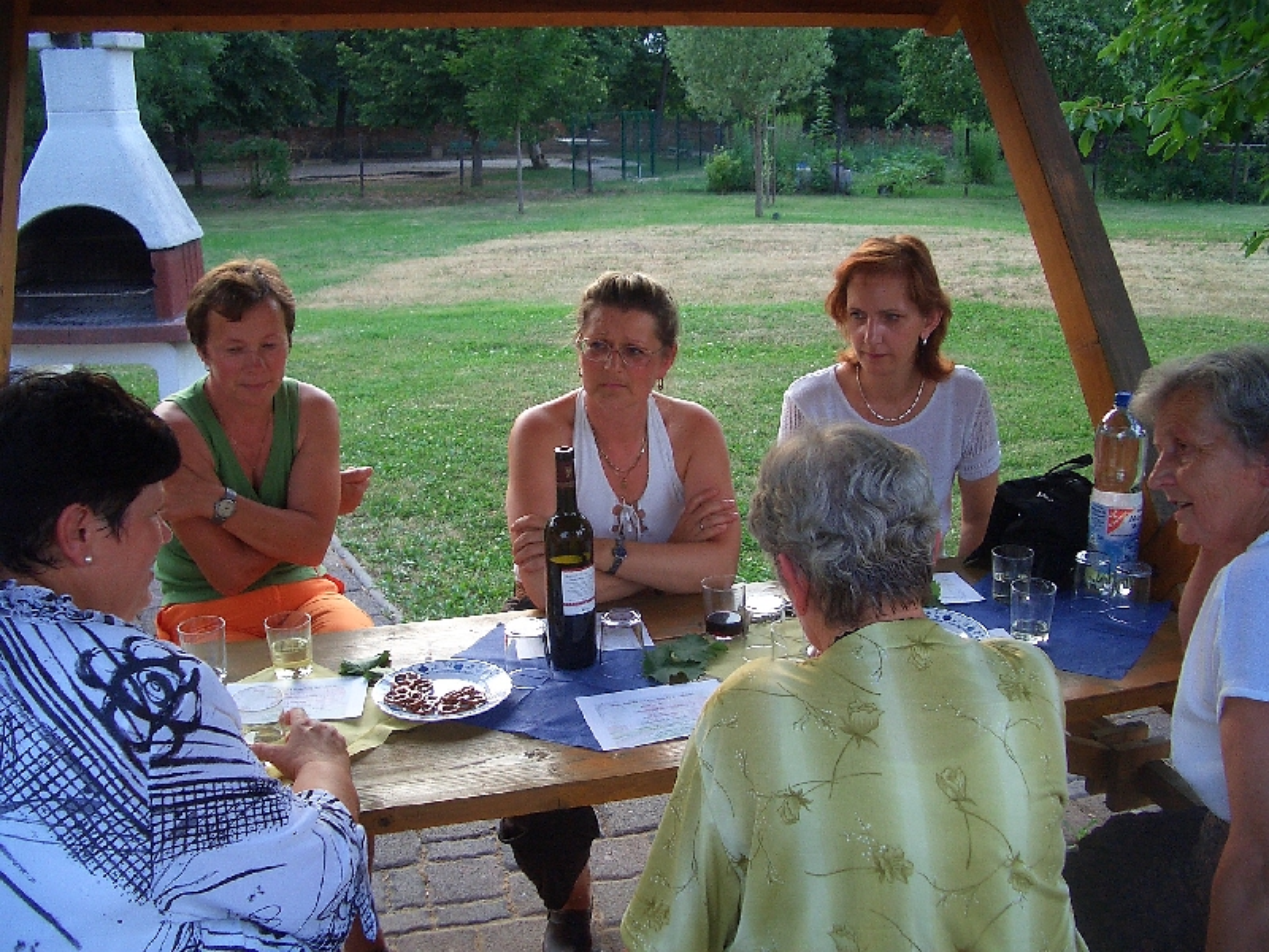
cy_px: 476
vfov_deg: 40.7
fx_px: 1283
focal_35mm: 35
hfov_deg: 52.6
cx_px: 634
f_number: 2.6
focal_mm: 5.8
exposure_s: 1/125
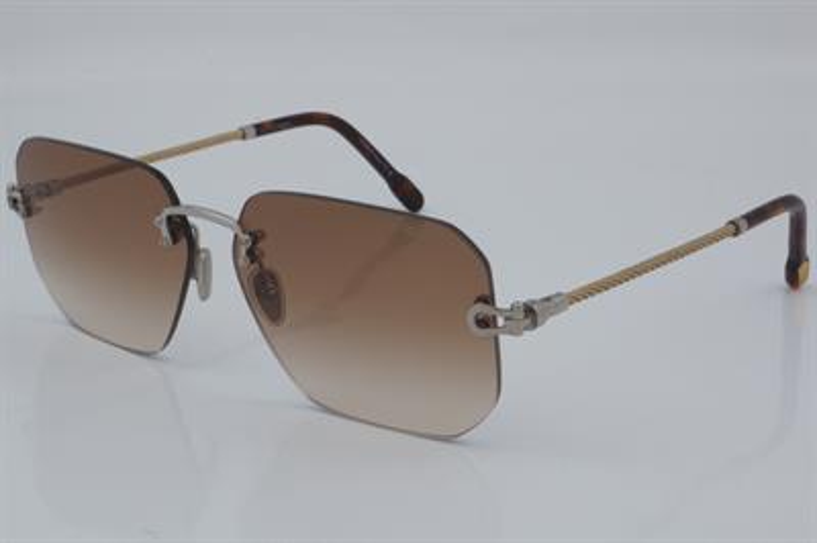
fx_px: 1701
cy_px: 272
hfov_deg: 27.0
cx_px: 408
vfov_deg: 18.2
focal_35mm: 75
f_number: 32
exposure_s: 1/4
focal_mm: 50
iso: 100
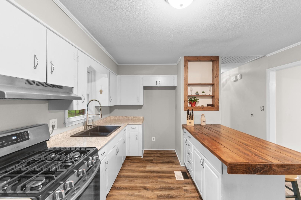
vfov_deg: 77.3
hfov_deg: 100.4
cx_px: 150
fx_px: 125
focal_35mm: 15
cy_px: 100
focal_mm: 10
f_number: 4.5
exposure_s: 1.6
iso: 100
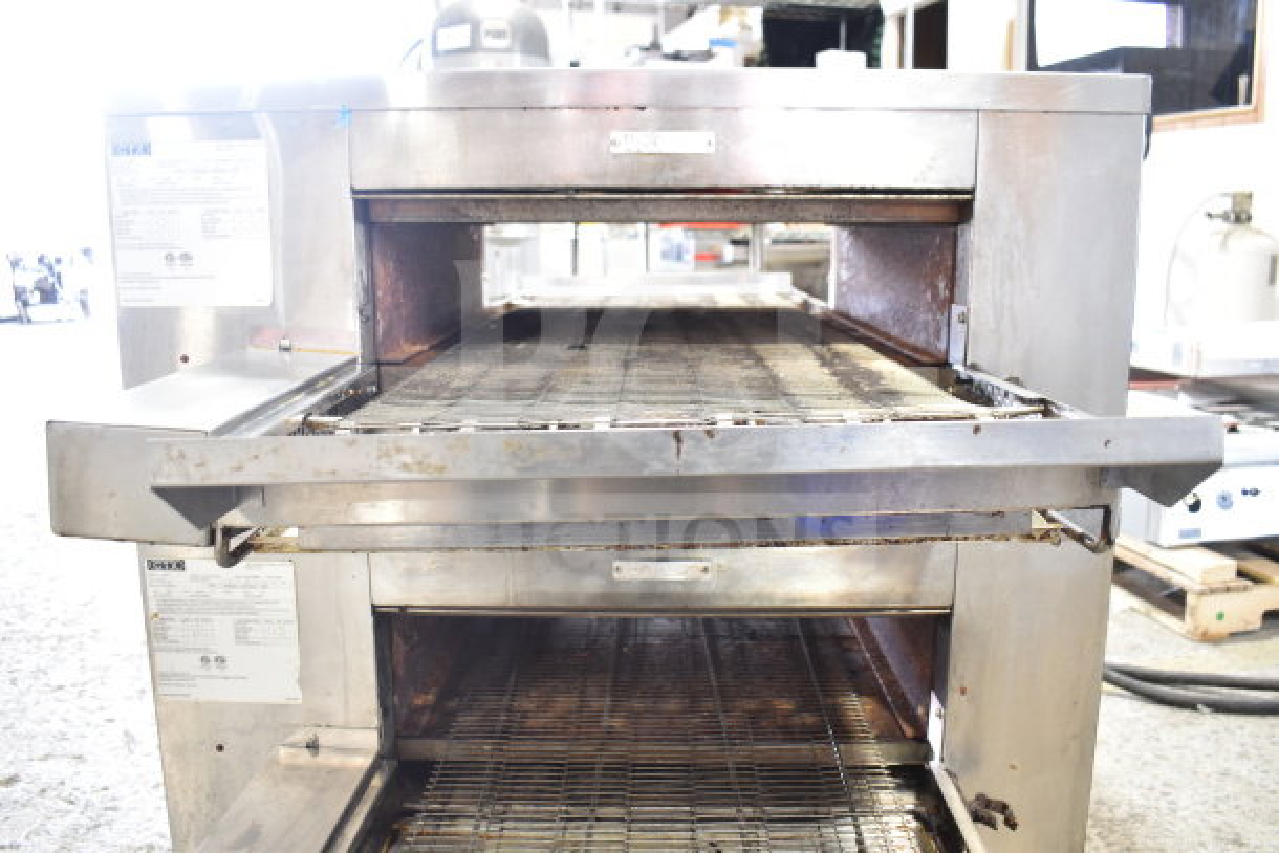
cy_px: 426
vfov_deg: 43.6
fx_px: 1066
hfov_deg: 61.9
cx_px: 640
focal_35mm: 30
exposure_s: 1/30
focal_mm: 20
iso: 720
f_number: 3.5
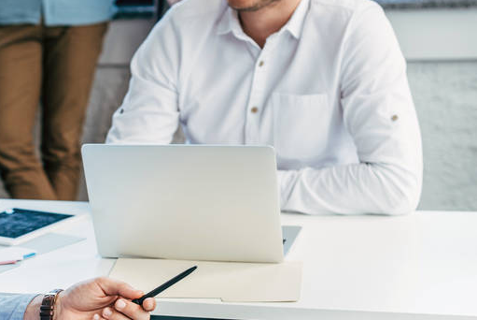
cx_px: 4
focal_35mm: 100
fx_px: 1326
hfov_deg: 19.8
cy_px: 205
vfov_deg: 13.7
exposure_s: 1/250
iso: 320
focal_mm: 50
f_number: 3.5
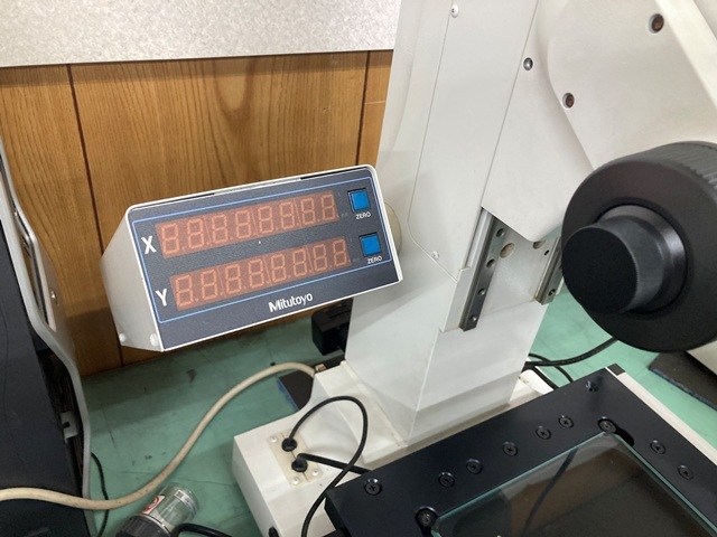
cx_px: 358
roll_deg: -8.9
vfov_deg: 49.7
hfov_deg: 63.4
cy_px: 268
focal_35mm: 28
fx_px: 580
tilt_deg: -36.4
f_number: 1.8
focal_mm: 3.99
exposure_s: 1/60
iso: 200
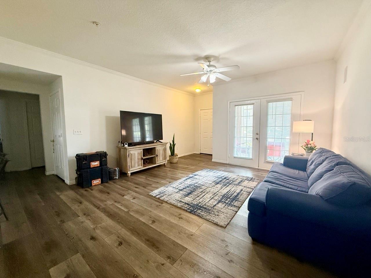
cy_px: 139
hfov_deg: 102.1
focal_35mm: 14
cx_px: 186
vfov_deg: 85.7
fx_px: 150
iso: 500
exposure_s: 1/60
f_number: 2.2
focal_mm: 2.22
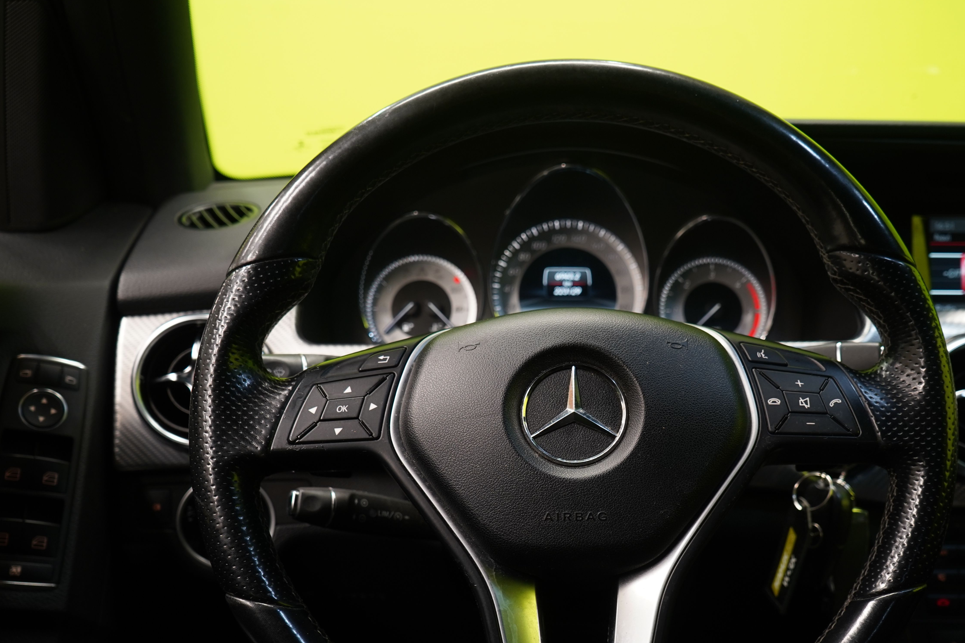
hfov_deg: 49.3
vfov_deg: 34.0
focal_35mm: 39
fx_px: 1045
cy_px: 413
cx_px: 575
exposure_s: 1/15
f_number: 5.6
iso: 640
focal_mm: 29
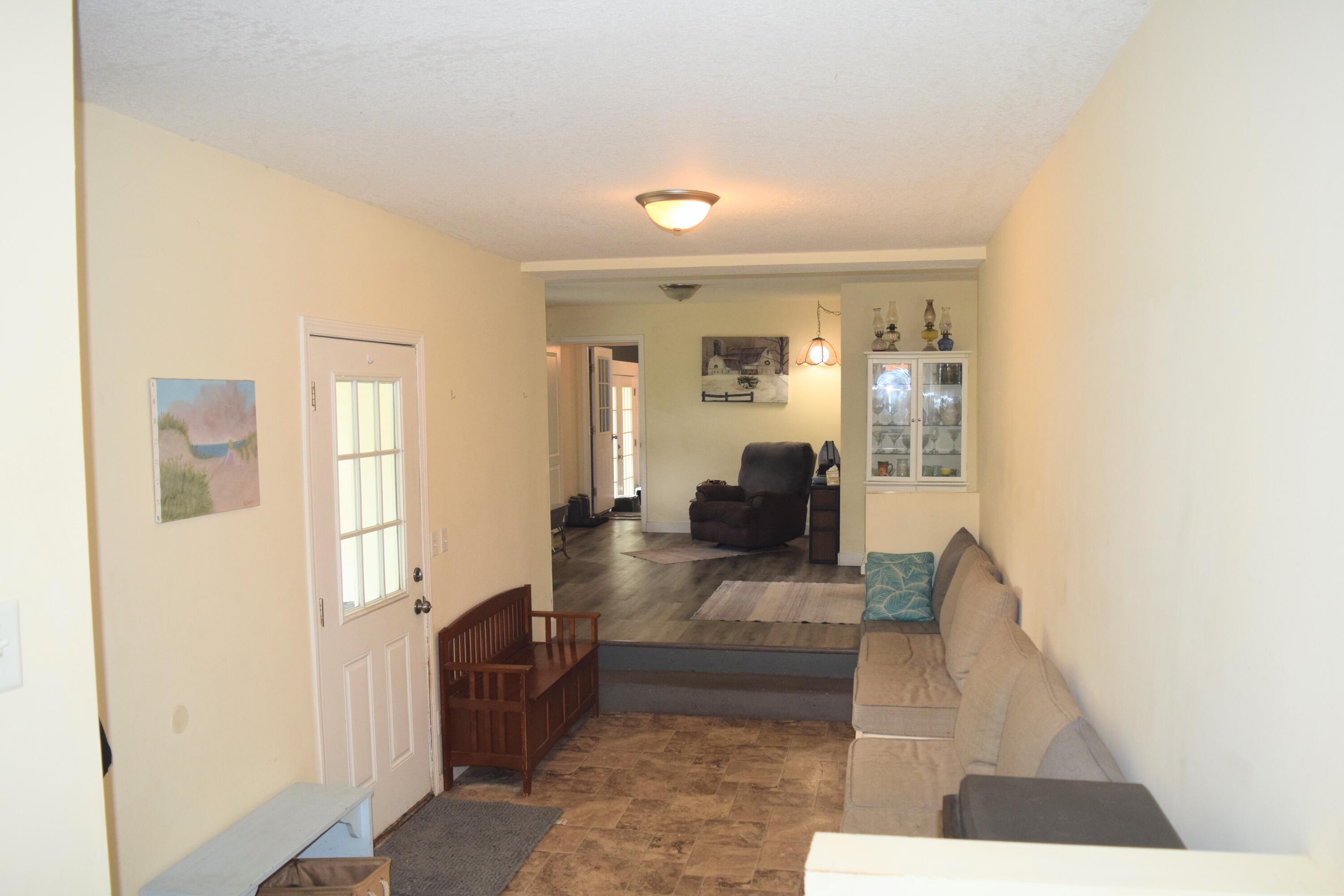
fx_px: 1008
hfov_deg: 67.4
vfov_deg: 47.9
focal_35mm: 27
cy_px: 448
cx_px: 672
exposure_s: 1/80
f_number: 4.5
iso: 800
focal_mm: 18
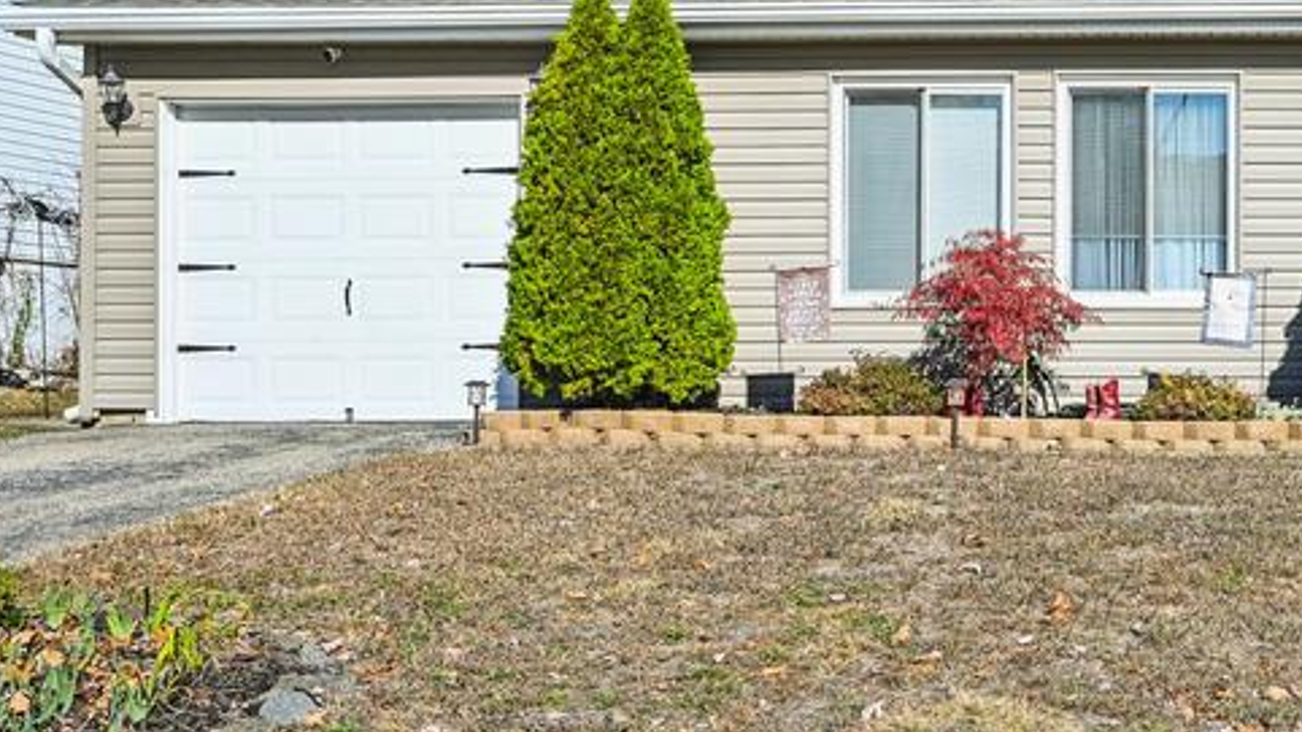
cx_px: 1126
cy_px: 55
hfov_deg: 39.6
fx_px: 1691
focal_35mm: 49
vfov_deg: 23.7
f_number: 8
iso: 400
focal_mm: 22
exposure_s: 1/1000
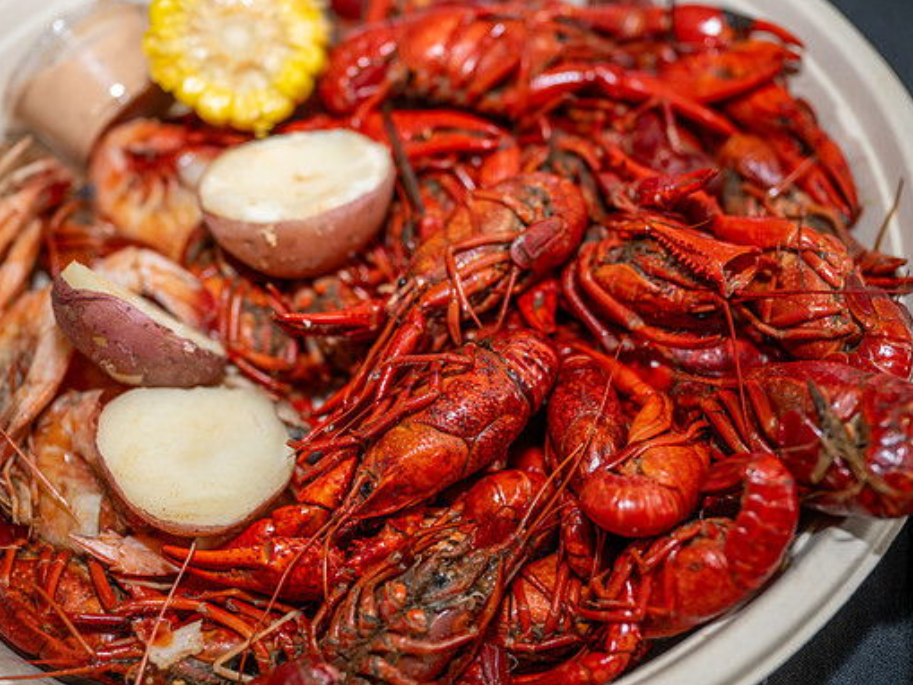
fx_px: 1214
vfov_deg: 31.5
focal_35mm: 46
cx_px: 459
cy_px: 342
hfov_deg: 41.2
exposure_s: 1/125
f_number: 3.5
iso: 280
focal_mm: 42
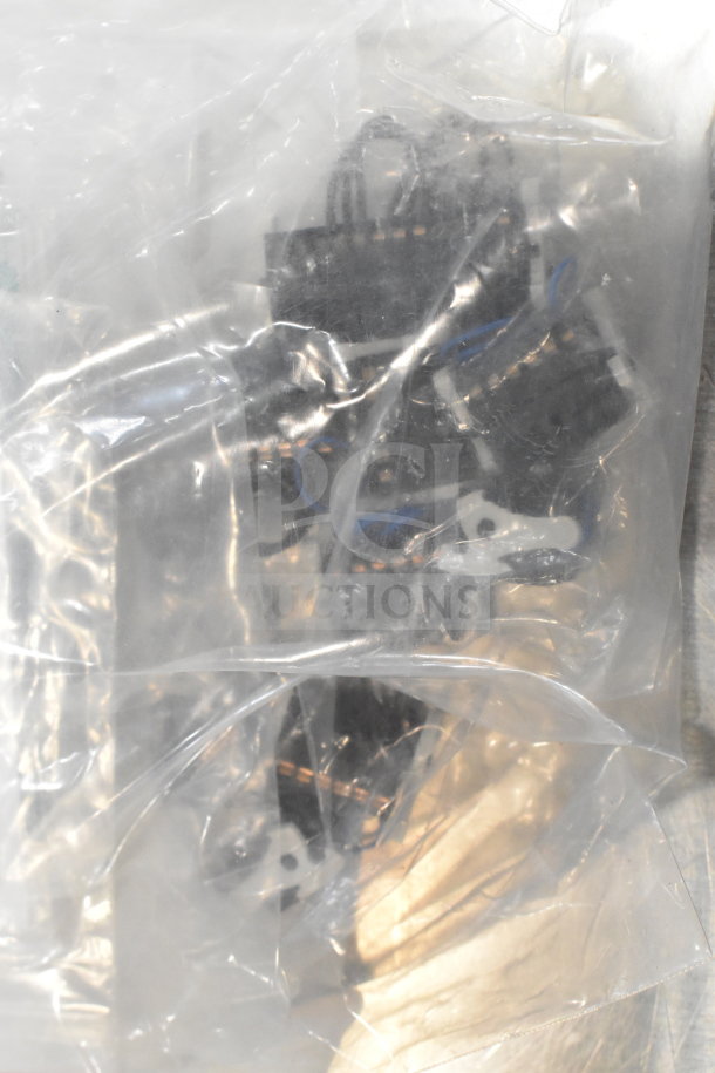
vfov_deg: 41.1
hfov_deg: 28.1
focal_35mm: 48
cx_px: 358
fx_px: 1430
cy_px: 536
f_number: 10
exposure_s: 1/400
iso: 6400
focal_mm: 32
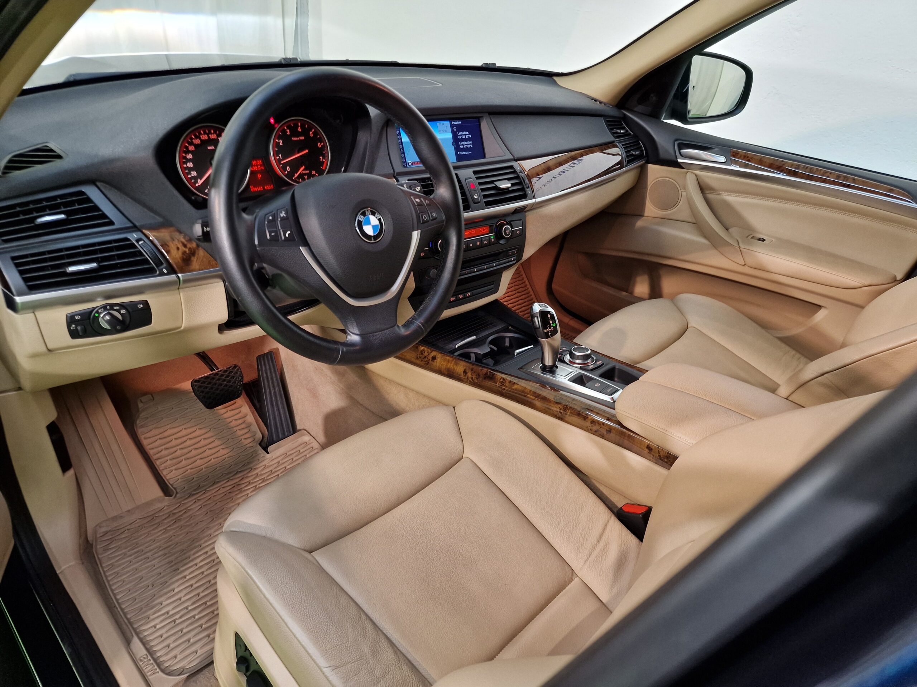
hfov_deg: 73.9
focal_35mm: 23
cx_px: 458
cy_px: 344
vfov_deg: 58.9
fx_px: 609
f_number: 1.8
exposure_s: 1/50
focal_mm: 6.4
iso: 250
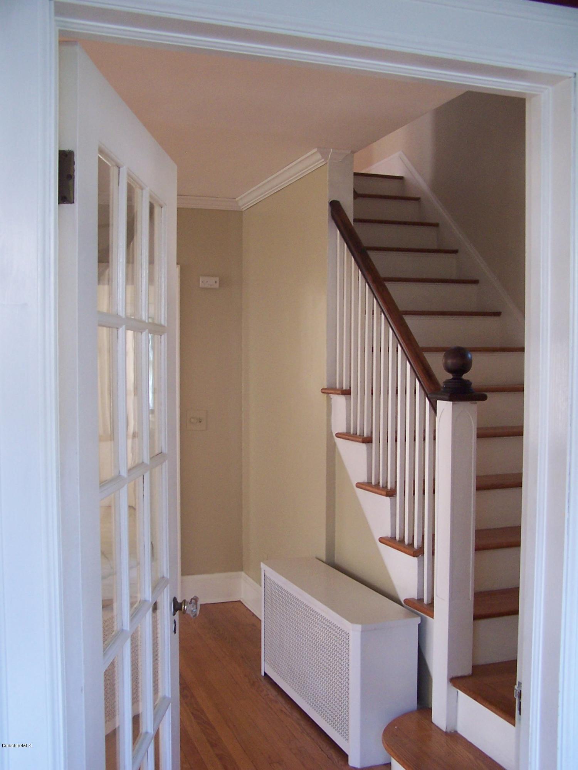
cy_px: 385
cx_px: 289
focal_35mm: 38
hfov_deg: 37.7
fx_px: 846
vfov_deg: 49.0
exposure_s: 1/20
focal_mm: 6.3
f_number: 2.8
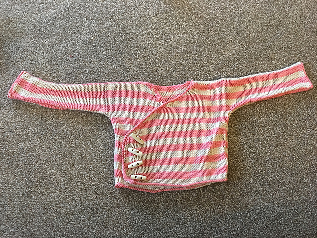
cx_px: 158
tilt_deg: -71.5
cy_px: 119
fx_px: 266
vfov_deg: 48.2
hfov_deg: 61.7
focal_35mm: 29
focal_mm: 4.15
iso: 100
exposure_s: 1/17
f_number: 2.2
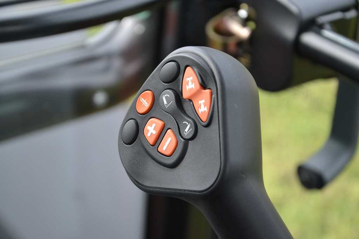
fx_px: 1047
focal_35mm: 105
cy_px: 120
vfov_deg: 13.0
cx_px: 180
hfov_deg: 19.5
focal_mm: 70
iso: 1600
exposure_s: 1/500
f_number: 5.3
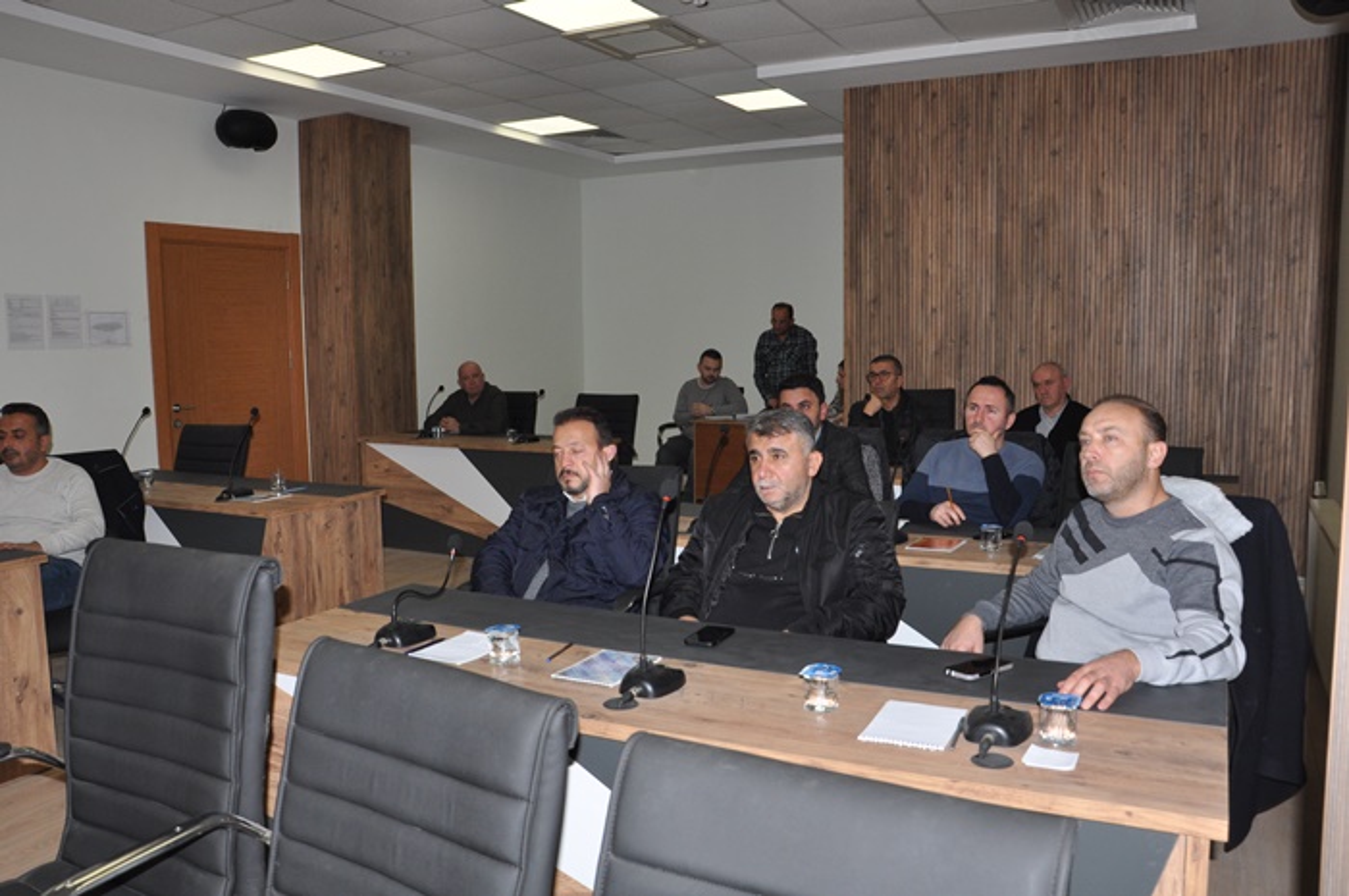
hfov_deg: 67.4
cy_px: 448
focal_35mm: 27
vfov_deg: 47.8
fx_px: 1011
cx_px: 674
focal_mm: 18
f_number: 8
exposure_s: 1/125
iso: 640
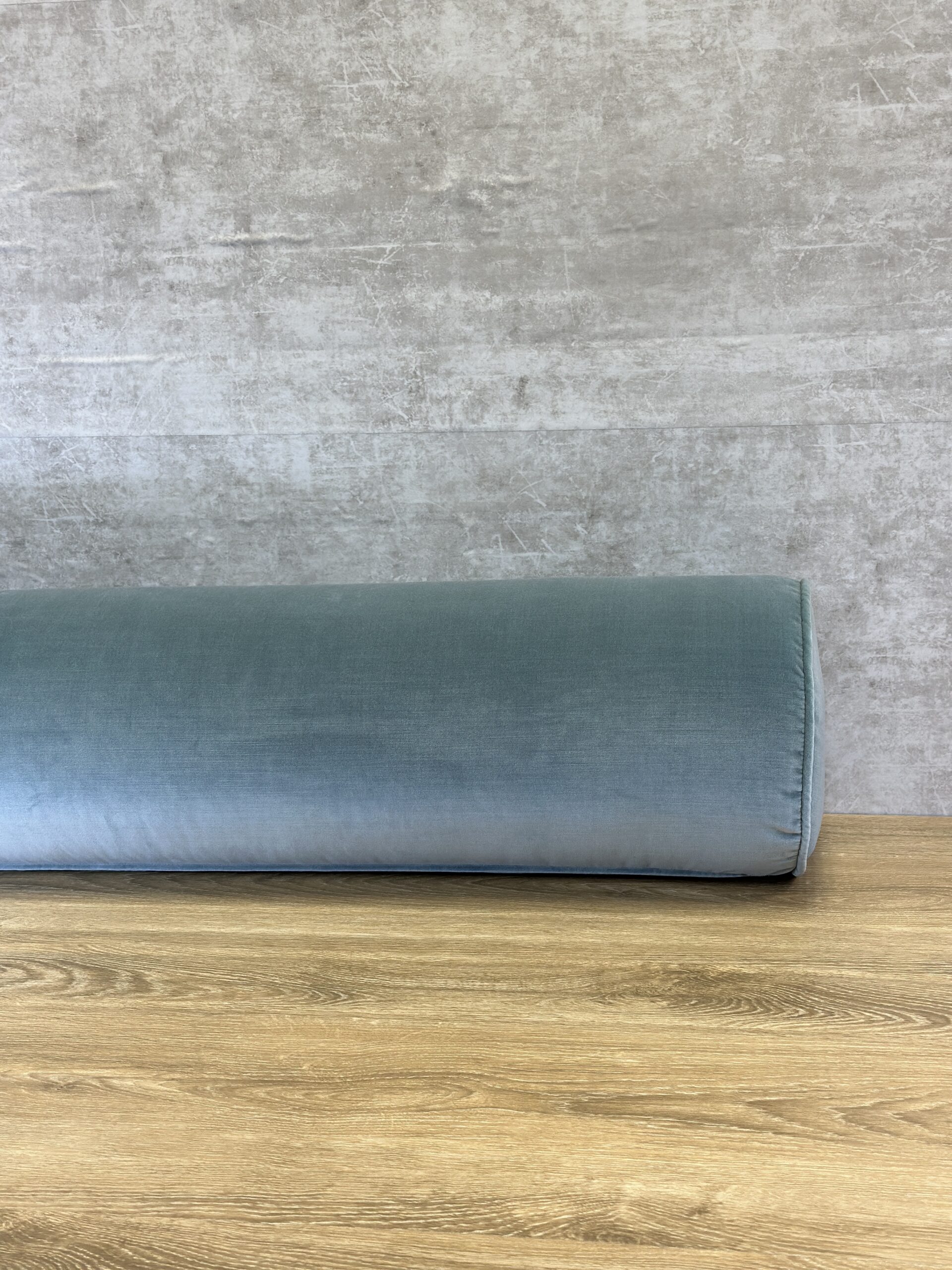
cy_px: 635
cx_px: 476
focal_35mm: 48
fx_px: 1760
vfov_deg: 39.7
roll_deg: +2.2
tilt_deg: -12.3
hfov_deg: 30.3
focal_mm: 6.86
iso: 80
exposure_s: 1/128
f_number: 1.78
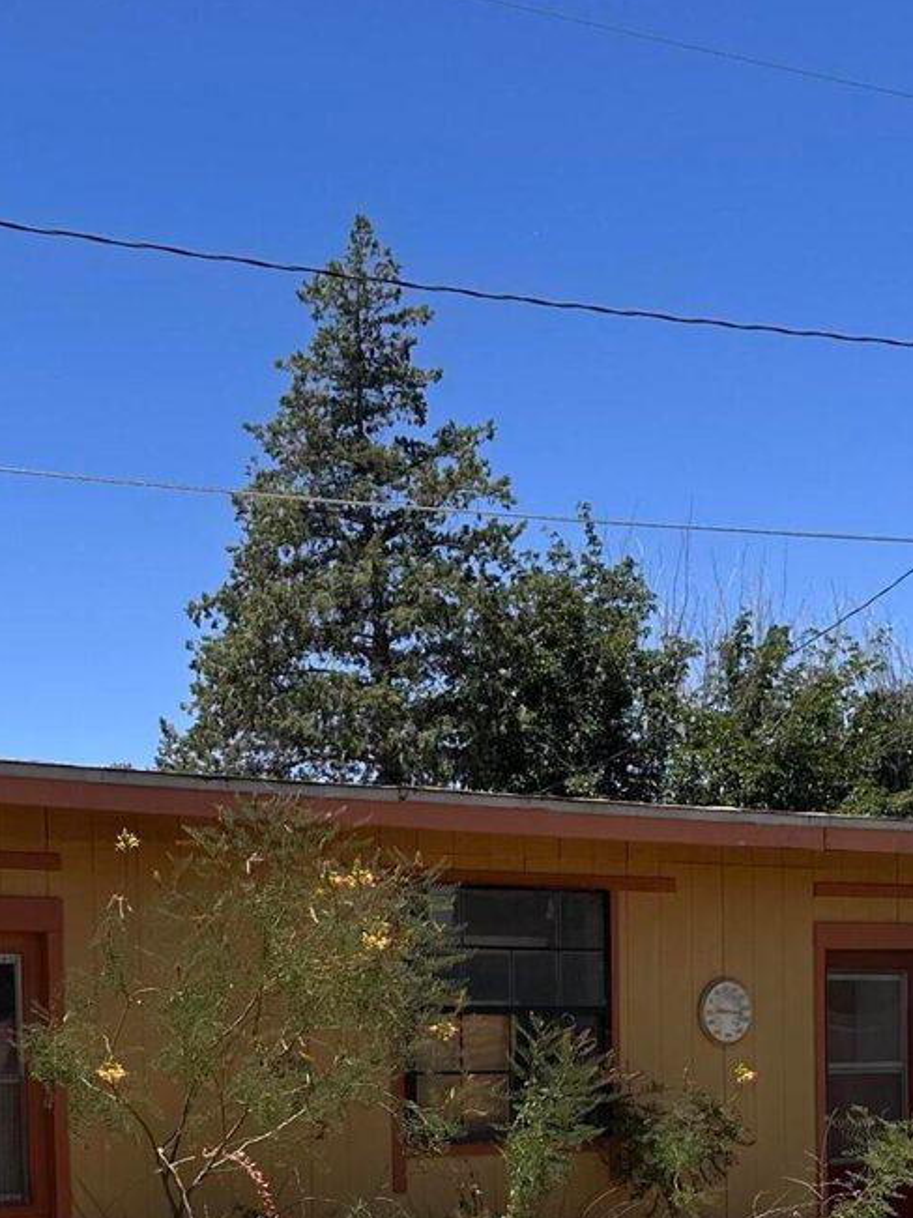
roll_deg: +1.8
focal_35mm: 59
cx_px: 369
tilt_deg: -0.9
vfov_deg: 31.0
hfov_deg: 24.8
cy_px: 1130
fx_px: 2076
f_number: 1.78
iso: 80
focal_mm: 6.86
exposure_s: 1/5263
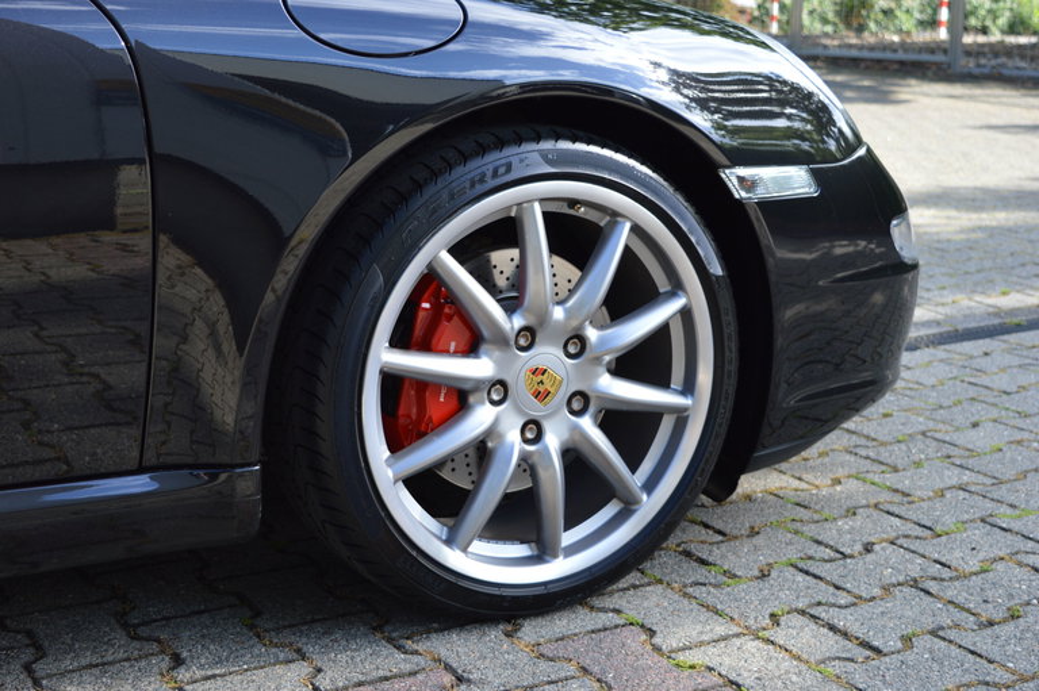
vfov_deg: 26.4
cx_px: 520
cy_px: 346
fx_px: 1471
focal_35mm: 51
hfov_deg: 38.9
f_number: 5.6
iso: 125
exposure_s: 1/125
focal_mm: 34
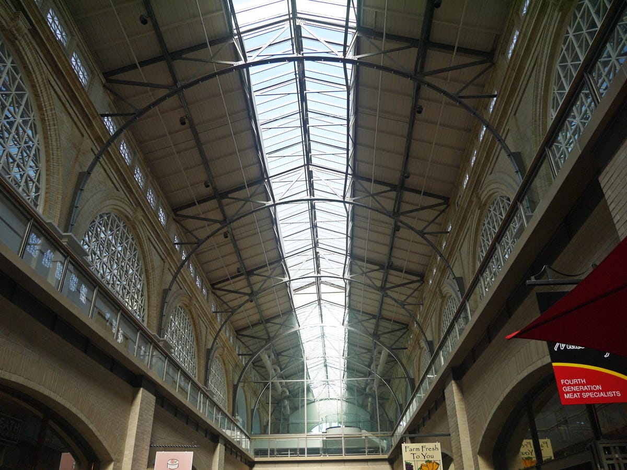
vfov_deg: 49.7
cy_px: 235
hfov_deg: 63.4
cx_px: 314
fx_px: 507
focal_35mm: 28
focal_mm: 14
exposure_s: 1/160
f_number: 4.5
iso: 160
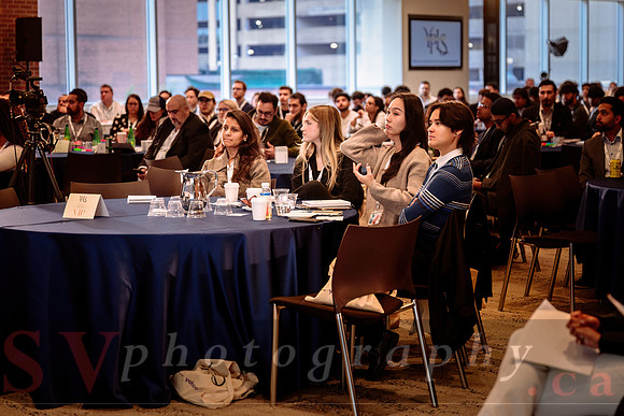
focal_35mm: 77
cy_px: 193
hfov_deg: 26.5
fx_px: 1327
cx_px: 338
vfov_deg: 17.8
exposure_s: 1/160
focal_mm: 70
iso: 640
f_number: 2.8
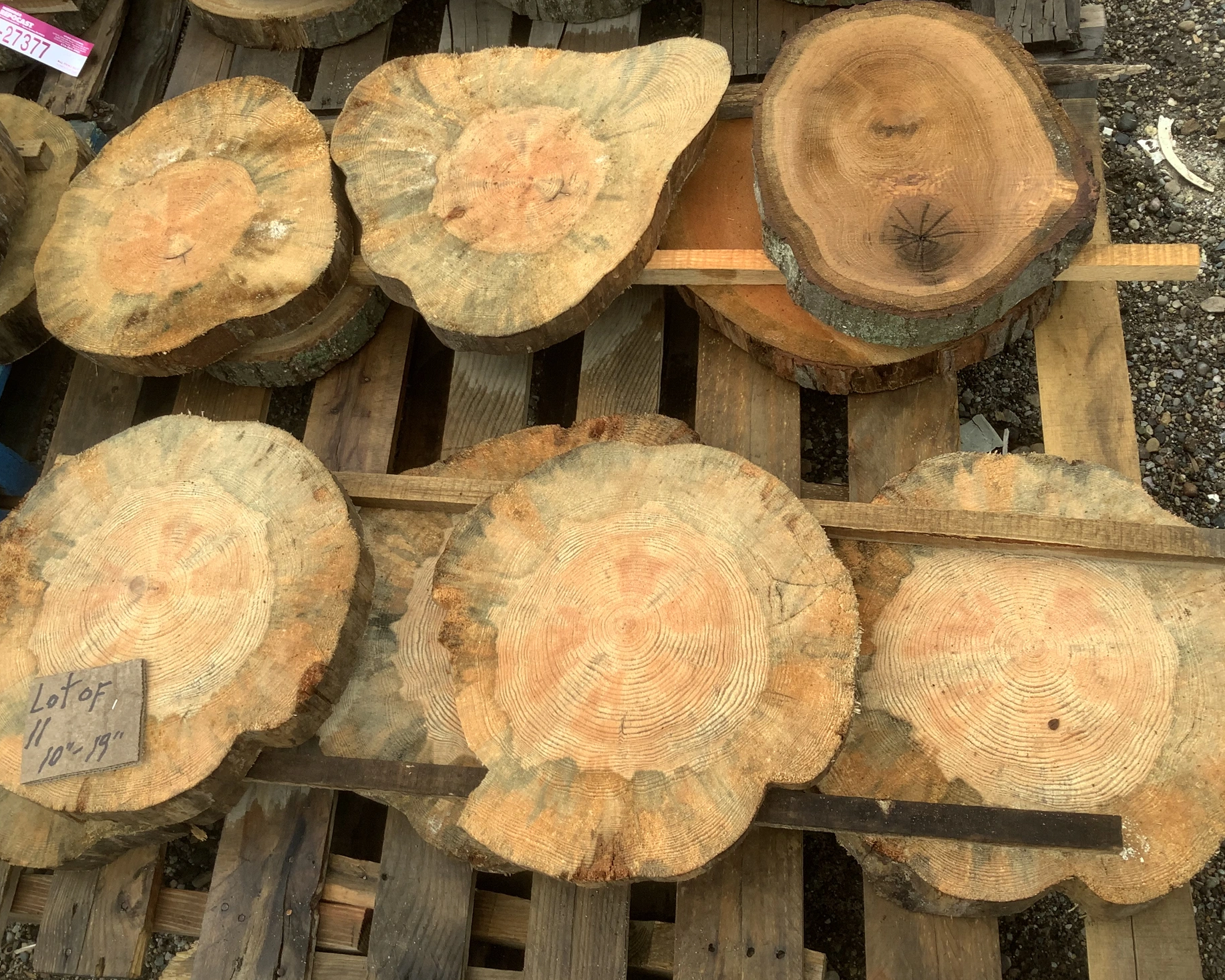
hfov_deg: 54.2
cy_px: 490
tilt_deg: -61.0
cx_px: 616
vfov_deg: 44.5
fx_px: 1196
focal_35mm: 33
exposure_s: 1/291
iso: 25
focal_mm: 3.3
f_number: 2.4
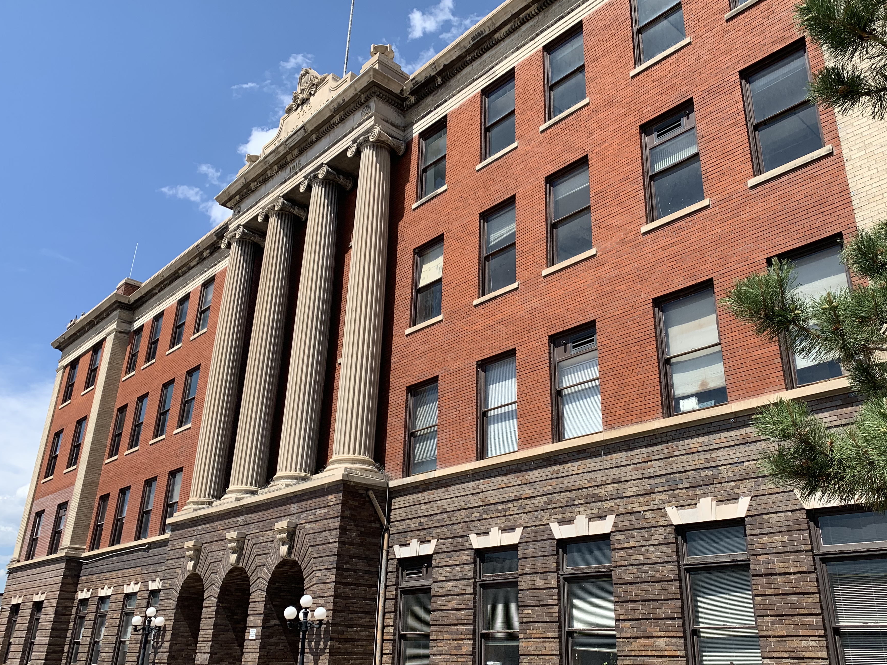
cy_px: 331
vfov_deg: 46.8
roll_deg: -1.4
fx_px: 769
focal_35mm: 30
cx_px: 478
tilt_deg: +22.4
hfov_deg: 59.9
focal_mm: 4.25
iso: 25
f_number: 1.8
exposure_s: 1/1689
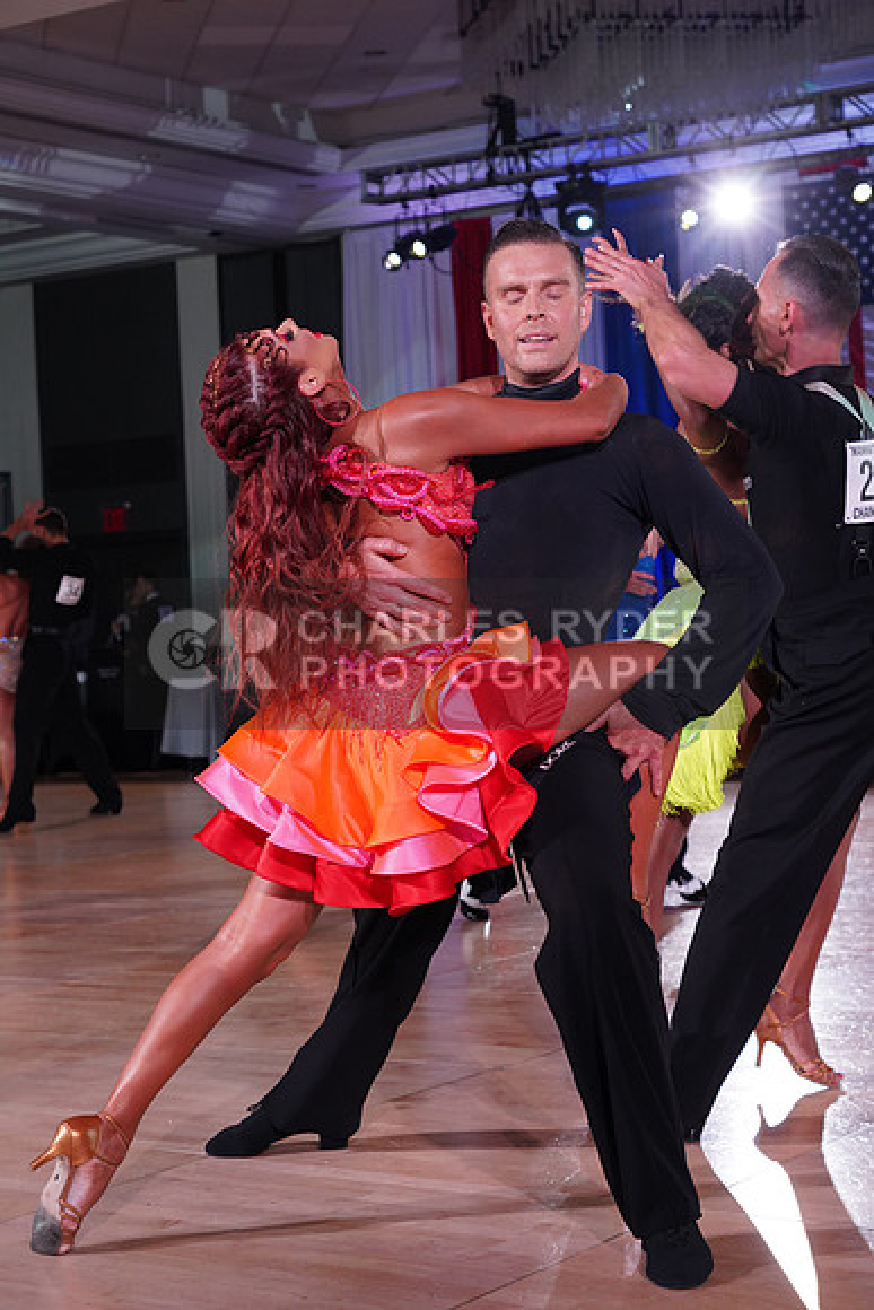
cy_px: 655
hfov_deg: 20.6
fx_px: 2402
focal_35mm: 66
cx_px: 437
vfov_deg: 30.5
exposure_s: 1/160
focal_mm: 66
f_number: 6.3
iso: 1600
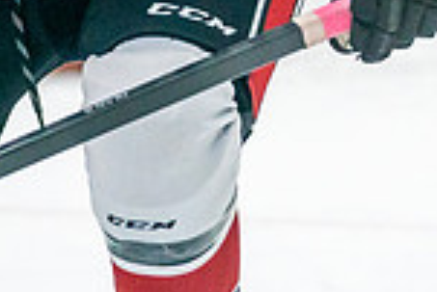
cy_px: -349
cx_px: -70
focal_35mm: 550
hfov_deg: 3.7
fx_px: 6683
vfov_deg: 2.5
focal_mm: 121
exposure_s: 1/1000
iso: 3200
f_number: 2.8
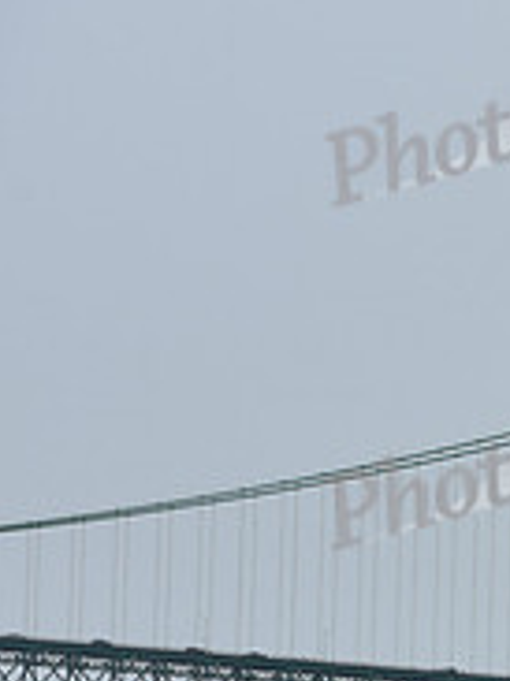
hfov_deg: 5.6
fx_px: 5094
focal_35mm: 259
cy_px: 594
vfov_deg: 7.6
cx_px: 1046
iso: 250
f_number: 7.1
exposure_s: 1/800
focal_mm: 85
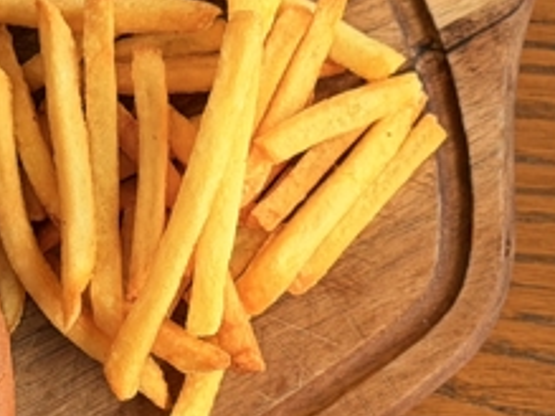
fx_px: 3125
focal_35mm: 195
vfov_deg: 7.6
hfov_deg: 10.1
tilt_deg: -85.1
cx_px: 11
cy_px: 212
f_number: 1.78
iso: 64
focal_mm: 6.76
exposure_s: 1/837
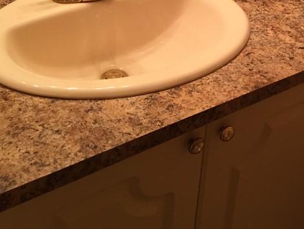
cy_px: -14
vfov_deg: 22.2
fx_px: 554
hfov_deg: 29.5
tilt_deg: -24.0
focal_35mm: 63
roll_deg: -9.1
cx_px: 269
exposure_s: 1/30
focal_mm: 4.15
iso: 50
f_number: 2.2
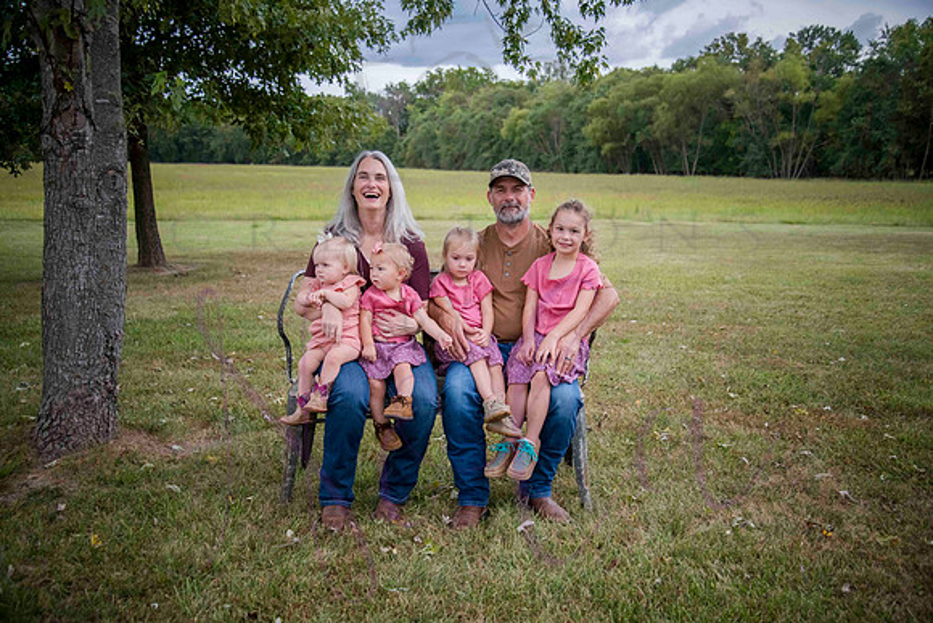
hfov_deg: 58.7
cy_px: 312
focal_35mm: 32
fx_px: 829
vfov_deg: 41.1
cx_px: 466
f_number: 4
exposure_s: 1/640
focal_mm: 32
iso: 400
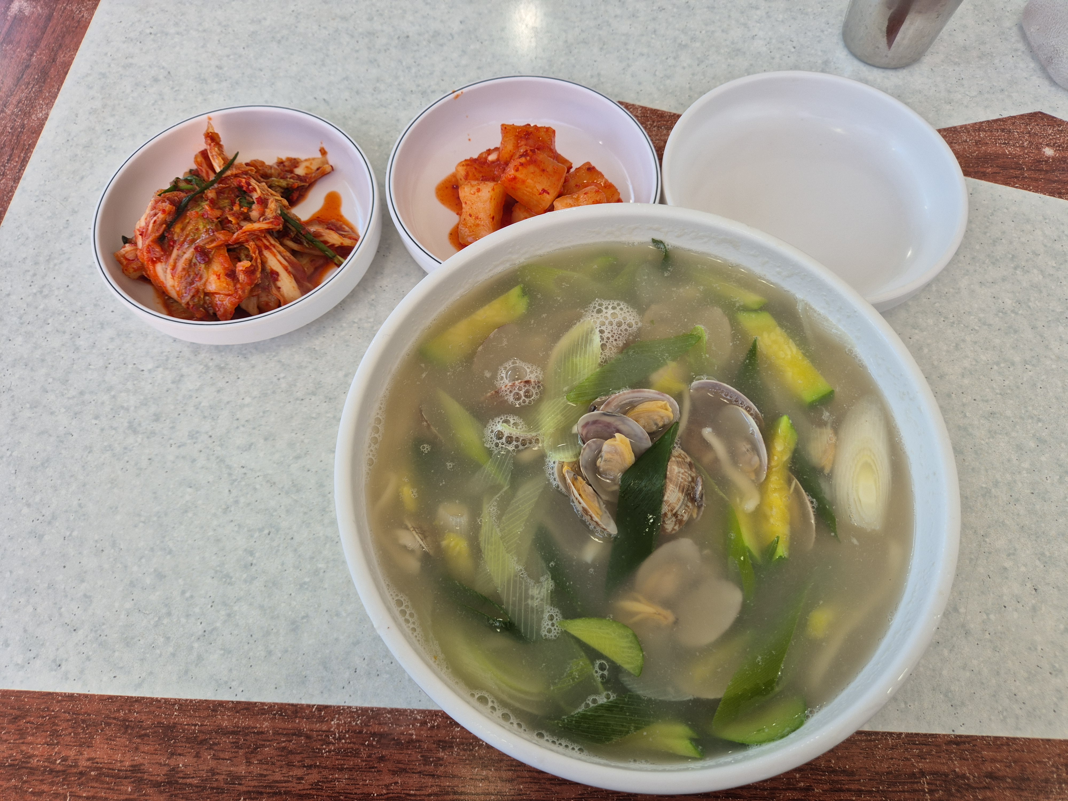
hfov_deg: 73.9
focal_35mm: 23
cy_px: 400
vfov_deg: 58.9
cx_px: 534
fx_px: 710
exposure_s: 1/120
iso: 50
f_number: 1.8
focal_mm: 5.4
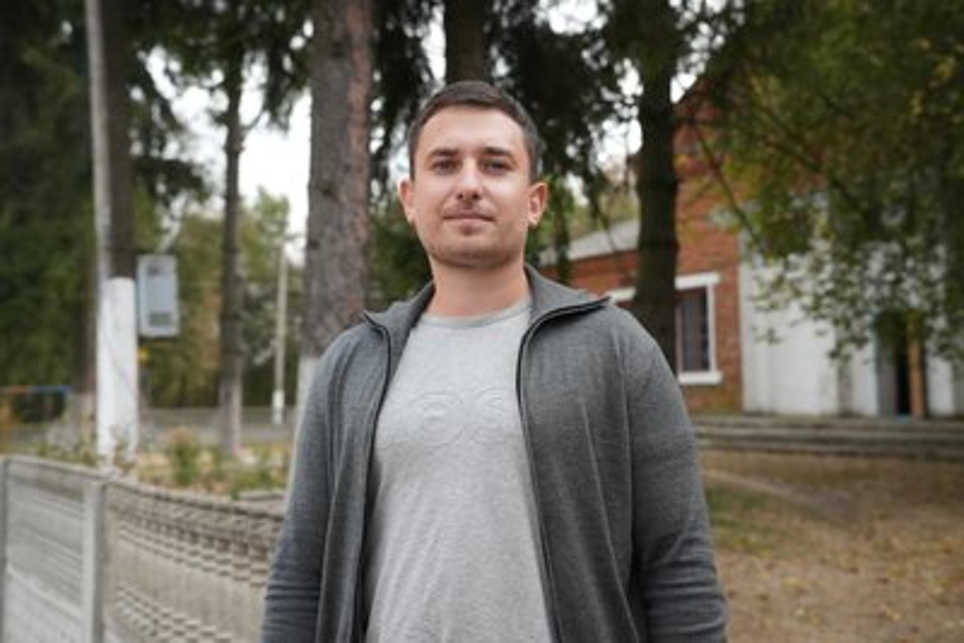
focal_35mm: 42
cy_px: 322
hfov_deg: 46.4
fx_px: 1125
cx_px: 482
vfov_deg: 31.9
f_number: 4.5
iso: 3200
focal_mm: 42
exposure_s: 1/500
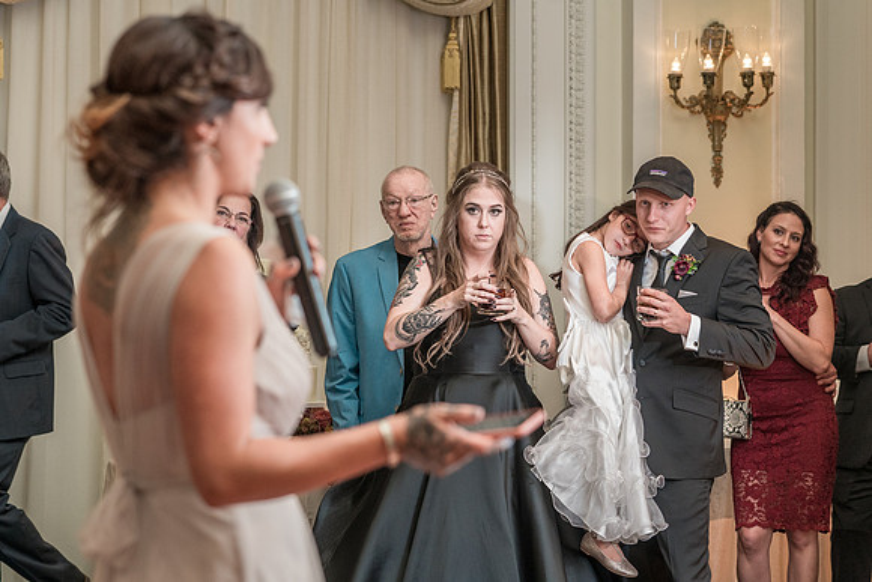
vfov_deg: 15.2
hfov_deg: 22.6
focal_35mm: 90
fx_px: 2180
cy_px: 299
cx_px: 448
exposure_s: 1/200
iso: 2000
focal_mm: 79
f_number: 4
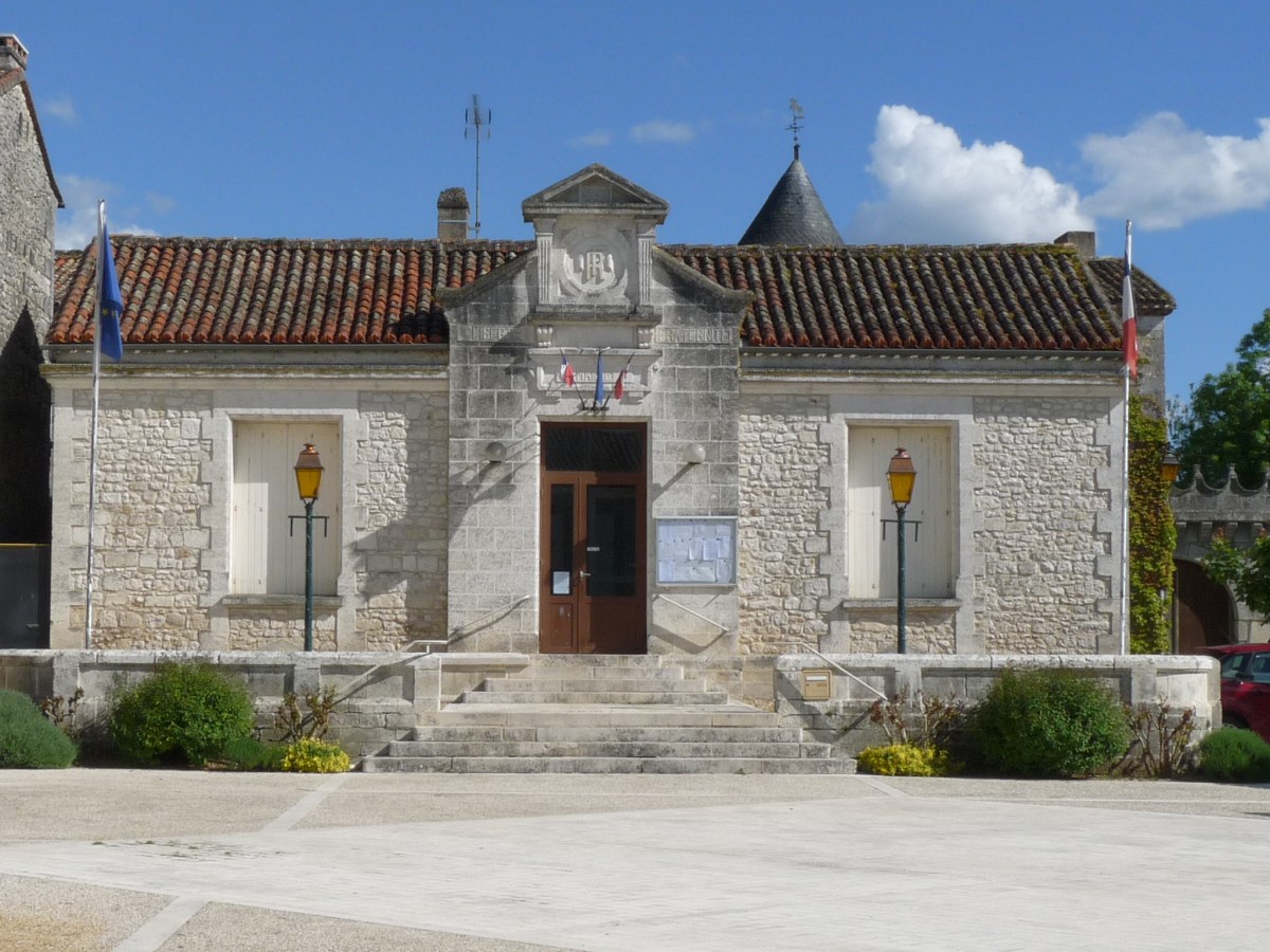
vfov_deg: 21.3
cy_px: 476
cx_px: 635
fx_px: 2531
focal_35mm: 69
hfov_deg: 28.2
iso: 100
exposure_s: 1/500
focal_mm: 6.9
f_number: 7.1
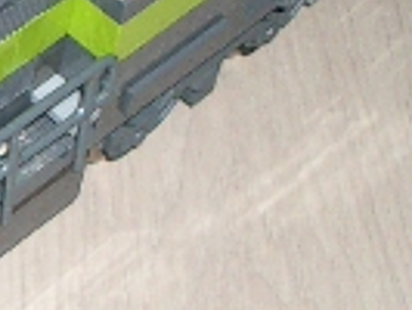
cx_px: -214
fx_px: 2001
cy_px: 167
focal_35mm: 168
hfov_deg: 11.3
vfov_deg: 8.9
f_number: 2.6
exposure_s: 1/40
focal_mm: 5.8
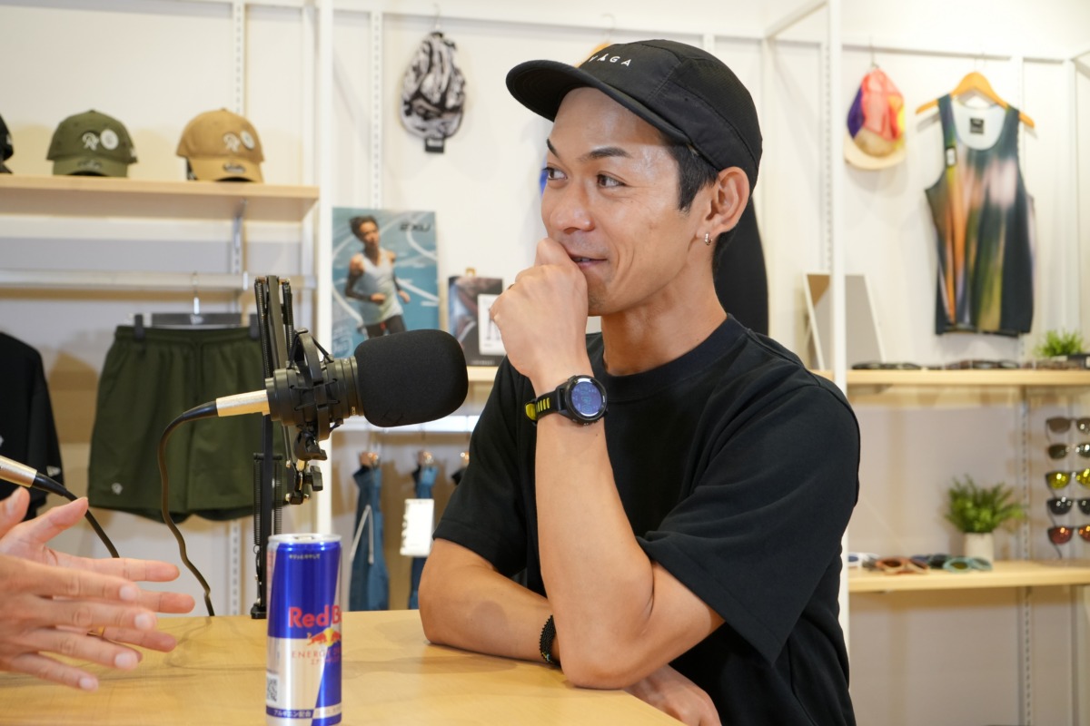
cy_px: 363
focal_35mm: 47
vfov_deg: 28.6
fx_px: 1423
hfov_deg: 41.9
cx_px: 545
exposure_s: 1/100
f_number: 6.3
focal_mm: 47
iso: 2000
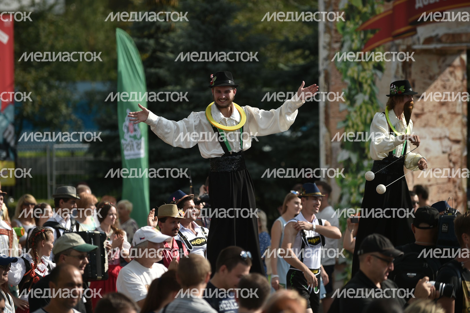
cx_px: 235
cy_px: 156
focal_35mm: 190
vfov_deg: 7.2
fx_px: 2479
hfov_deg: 10.8
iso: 100
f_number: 4
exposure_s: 1/1600
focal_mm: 190
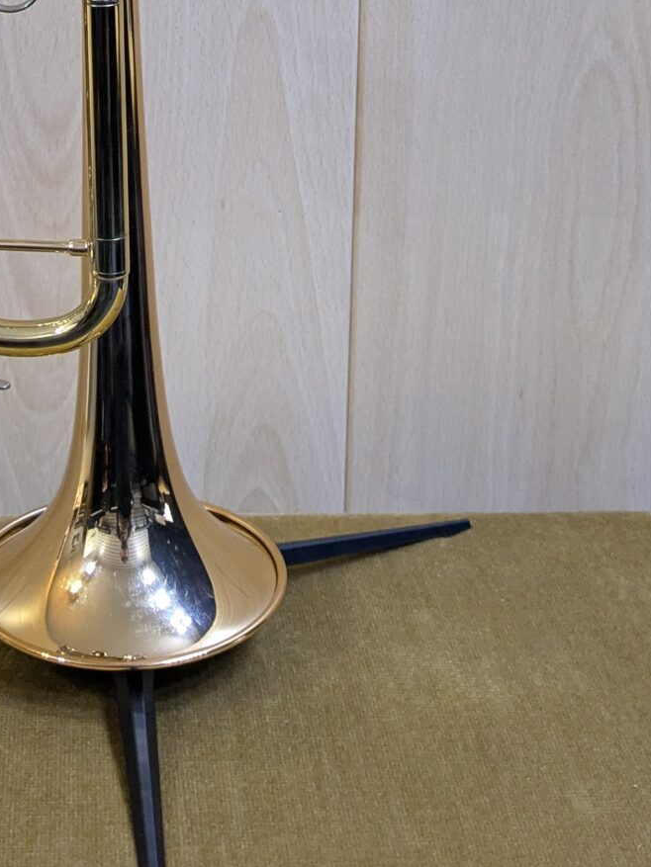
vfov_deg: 25.1
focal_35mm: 73
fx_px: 1830
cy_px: -48
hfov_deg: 19.9
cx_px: 121
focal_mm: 5.43
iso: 976
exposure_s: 1/25
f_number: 1.89
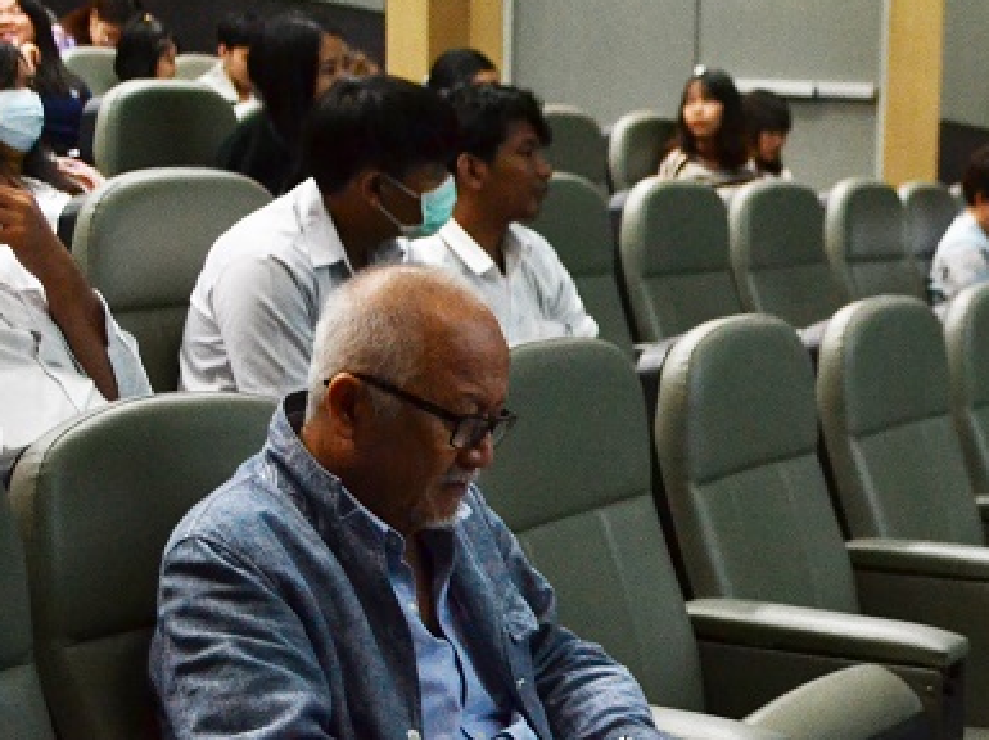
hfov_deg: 24.0
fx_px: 2226
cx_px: 971
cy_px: 405
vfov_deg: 18.9
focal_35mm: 78
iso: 1600
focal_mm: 26
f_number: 4.2
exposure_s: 1/30
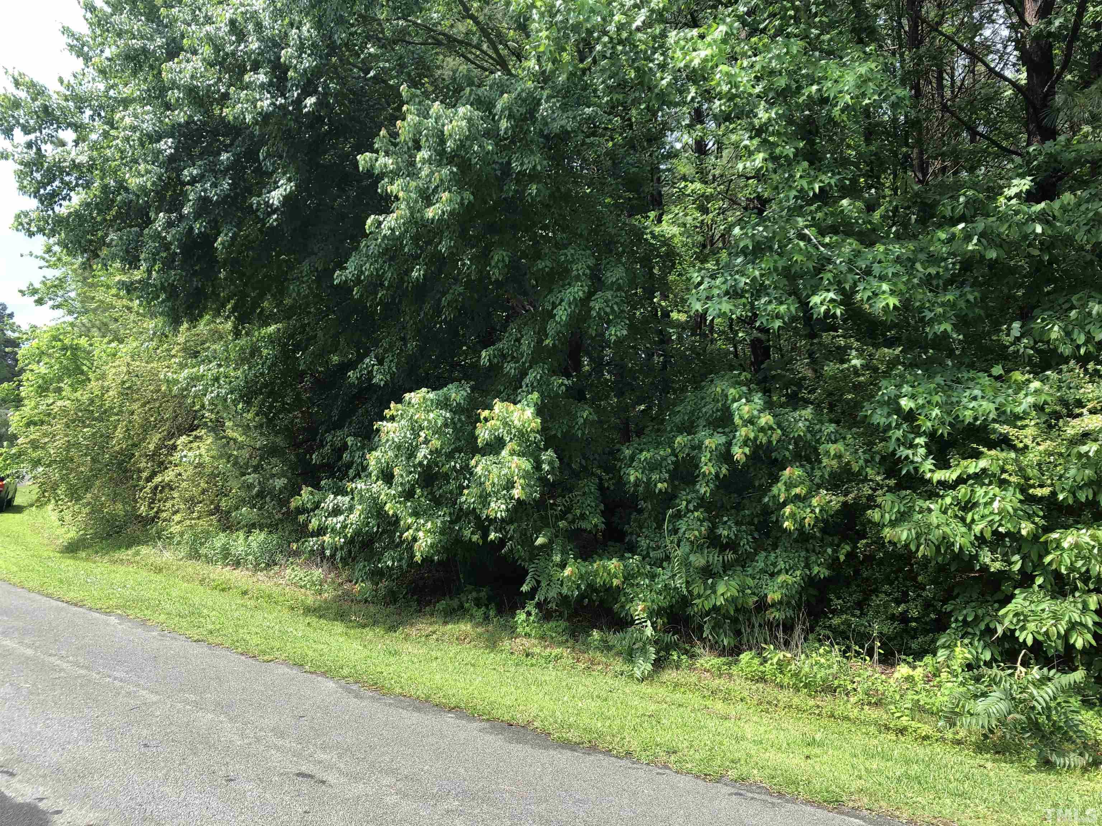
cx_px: 551
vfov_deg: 49.7
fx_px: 891
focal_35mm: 28
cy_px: 413
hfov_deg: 63.4
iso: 20
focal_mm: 3.99
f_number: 1.8
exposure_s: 1/371
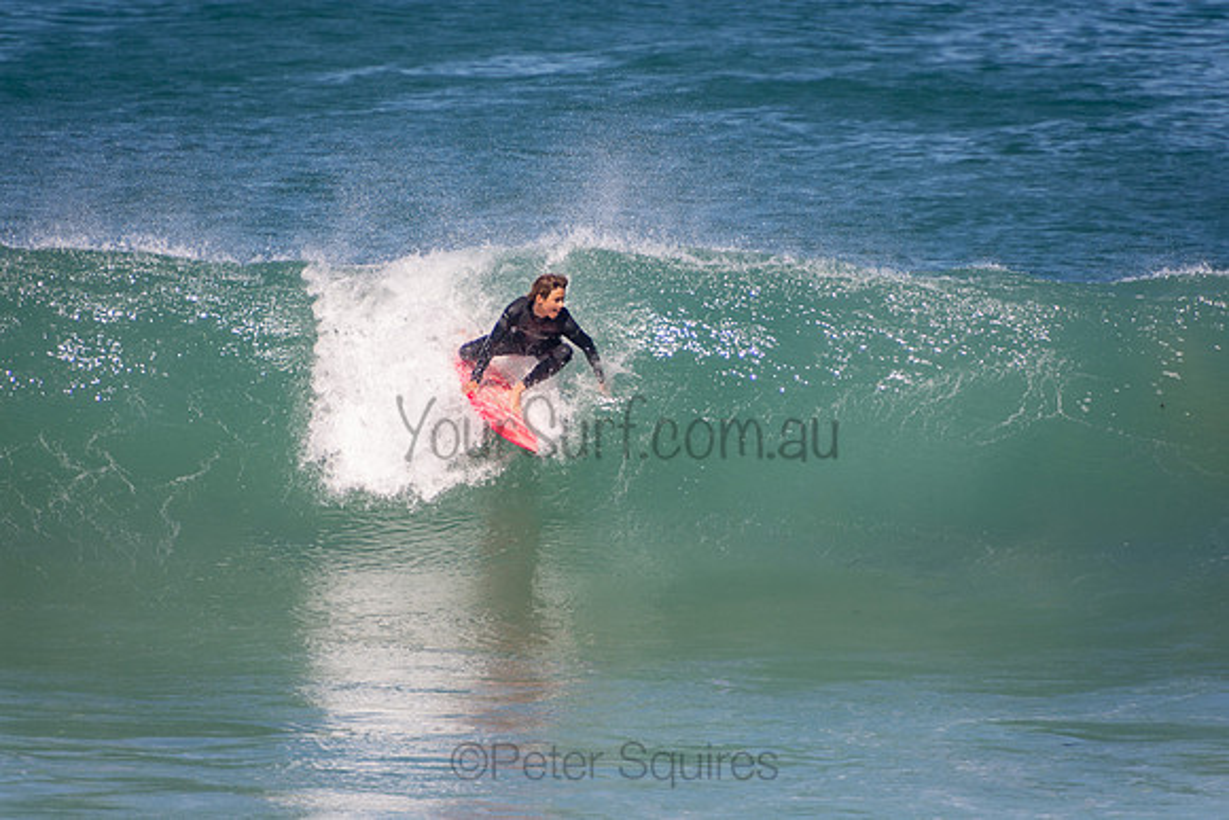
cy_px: 410
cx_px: 614
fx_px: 20487
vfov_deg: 2.3
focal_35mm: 600
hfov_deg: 3.4
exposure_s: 1/1250
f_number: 5.6
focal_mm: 400
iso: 250
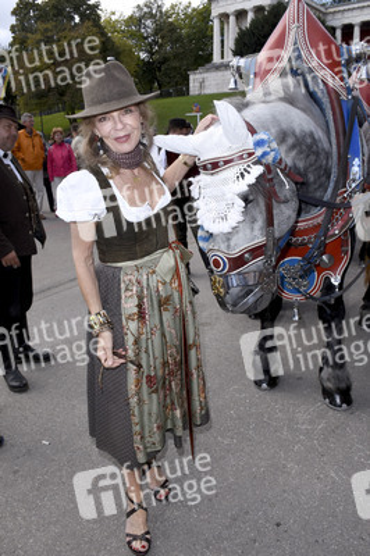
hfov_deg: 47.9
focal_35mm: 27
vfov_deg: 67.4
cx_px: 185
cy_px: 278
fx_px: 417
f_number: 9
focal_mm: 18
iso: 200
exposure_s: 1/160
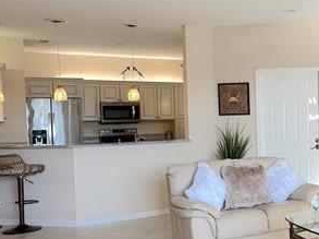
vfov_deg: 29.6
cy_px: 132
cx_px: 329
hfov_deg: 34.8
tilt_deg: -2.6
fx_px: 451
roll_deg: +1.2
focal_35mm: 49
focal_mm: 2.22
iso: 40
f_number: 2.2
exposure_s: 1/180
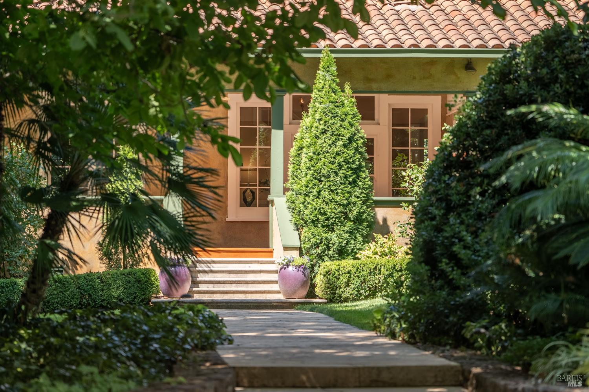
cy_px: 196
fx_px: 2911
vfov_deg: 7.7
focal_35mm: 178
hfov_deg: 11.6
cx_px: 294
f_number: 2.8
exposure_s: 1/6400
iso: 100
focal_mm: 119
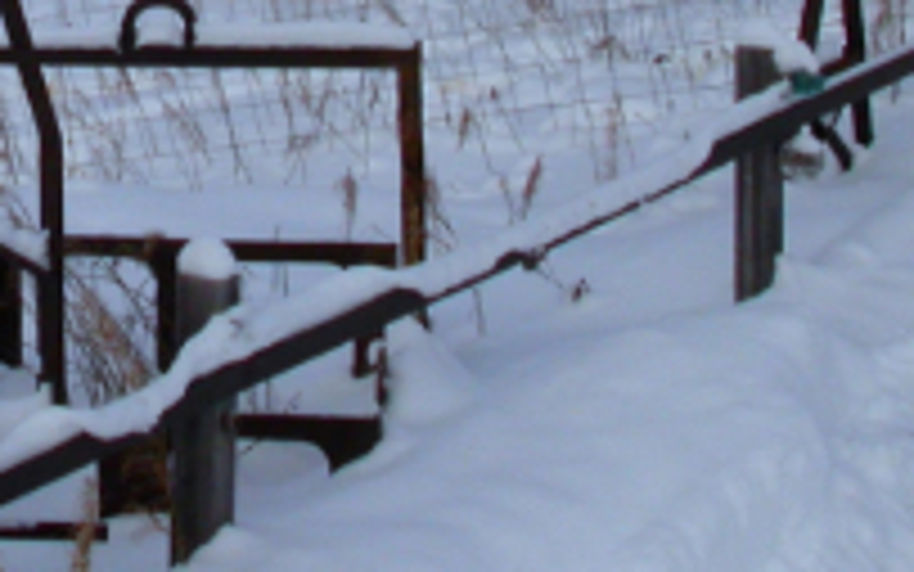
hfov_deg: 15.8
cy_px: -410
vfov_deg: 9.7
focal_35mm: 129
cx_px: -77
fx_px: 3214
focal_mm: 7.8
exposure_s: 1/272
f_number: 6.7
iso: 100
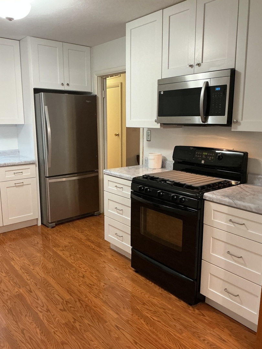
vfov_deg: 61.7
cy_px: 174
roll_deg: +0.6
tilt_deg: -10.8
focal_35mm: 29
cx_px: 131
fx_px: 293
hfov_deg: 48.2
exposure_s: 1/60
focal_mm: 3
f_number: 1.8
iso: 200
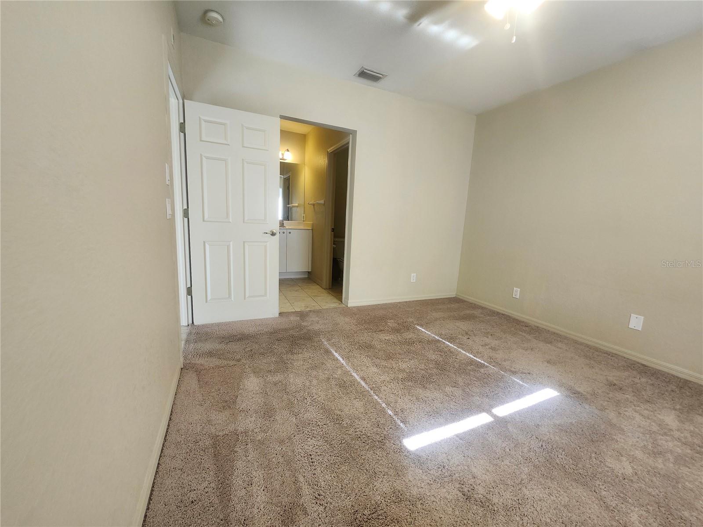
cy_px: 264
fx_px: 264
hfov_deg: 106.2
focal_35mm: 13
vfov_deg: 89.9
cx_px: 352
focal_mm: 1.74
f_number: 2.2
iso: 125
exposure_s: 1/60
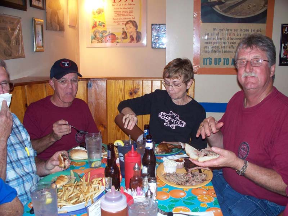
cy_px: 108
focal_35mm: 36
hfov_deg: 51.4
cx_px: 144
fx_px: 300
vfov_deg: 39.7
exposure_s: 1/30
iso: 200
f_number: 2.8
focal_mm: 7.54
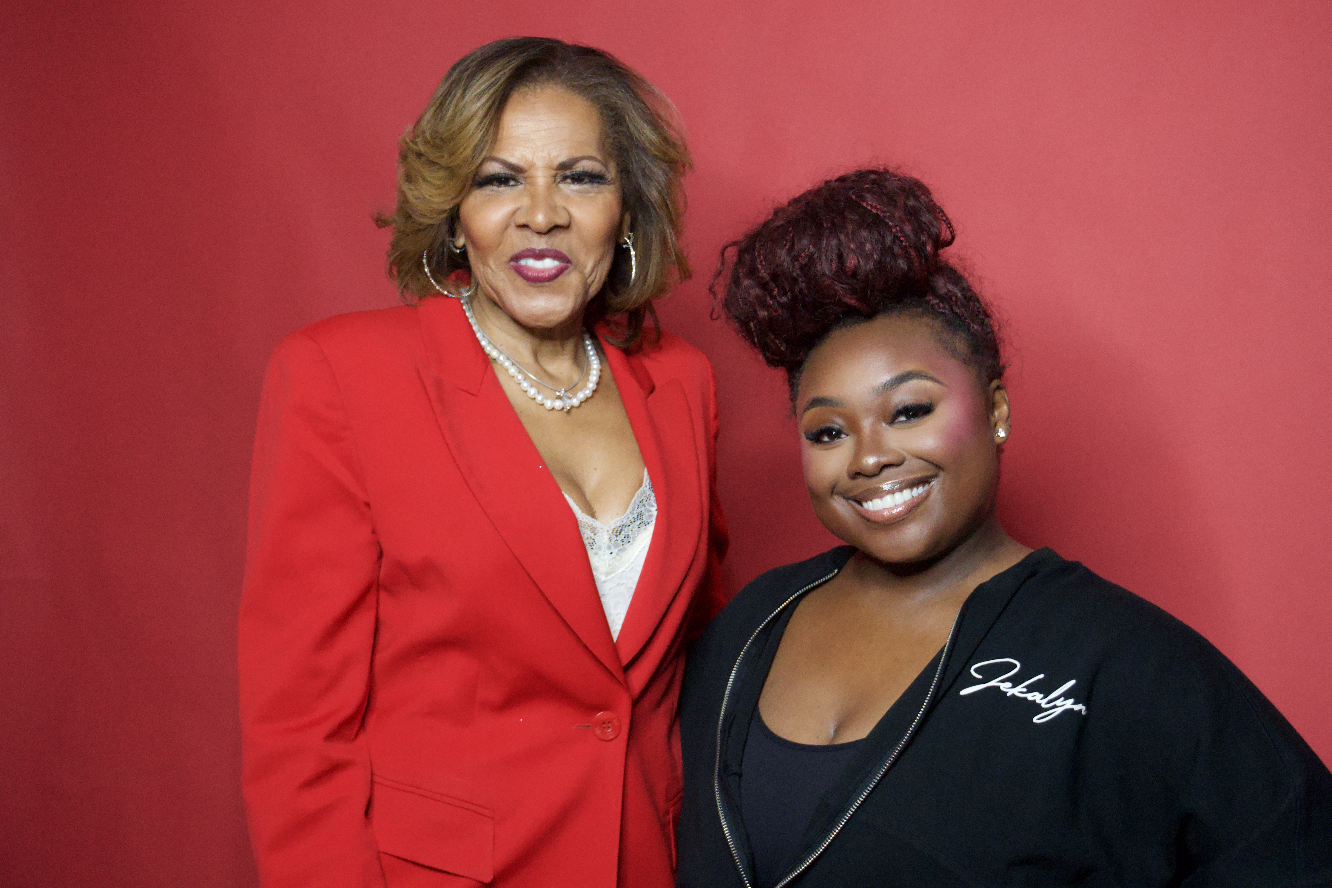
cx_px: 666
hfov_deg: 31.2
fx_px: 2386
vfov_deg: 21.1
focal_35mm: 64
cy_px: 444
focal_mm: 43
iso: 5000
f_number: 5.6
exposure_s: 1/160
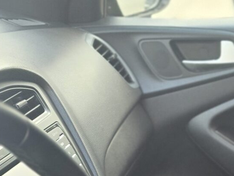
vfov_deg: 12.0
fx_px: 730
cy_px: 372
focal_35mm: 108
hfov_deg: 17.5
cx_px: 270
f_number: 1.7
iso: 200
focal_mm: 6.3
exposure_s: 1/100
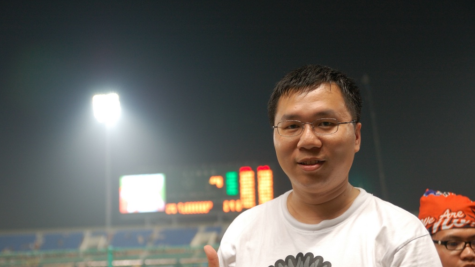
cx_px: 238
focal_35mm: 56
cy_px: 143
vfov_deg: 21.6
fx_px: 699
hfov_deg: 37.5
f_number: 2.8
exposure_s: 1/100
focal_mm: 35
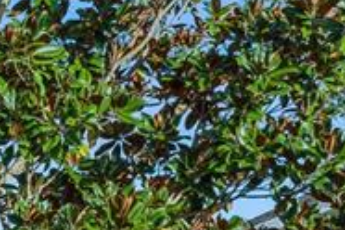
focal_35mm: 198
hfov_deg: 9.1
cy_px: 537
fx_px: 1897
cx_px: -558
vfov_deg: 6.6
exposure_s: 1/320
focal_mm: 36
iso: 200
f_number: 8
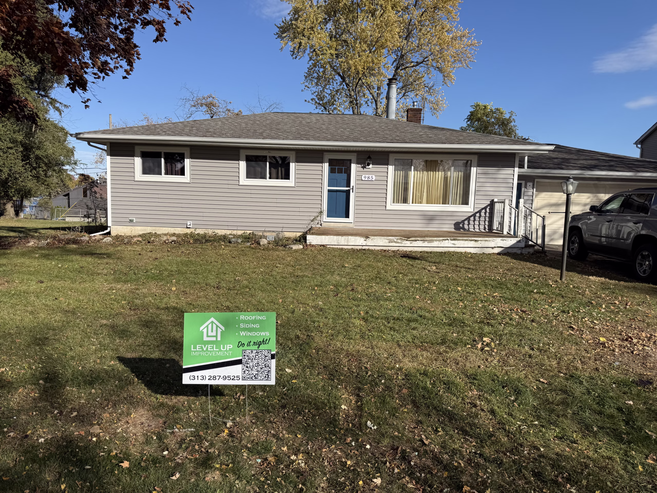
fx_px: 456
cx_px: 328
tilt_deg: -8.6
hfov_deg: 71.6
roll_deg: -1.1
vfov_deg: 56.8
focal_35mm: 24
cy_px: 246
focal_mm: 6.76
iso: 80
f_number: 1.78
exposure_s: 1/5319
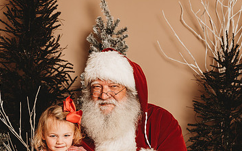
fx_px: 435
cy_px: 128
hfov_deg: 31.0
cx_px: 112
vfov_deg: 19.5
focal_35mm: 66
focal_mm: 40
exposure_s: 1/160
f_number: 4
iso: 100
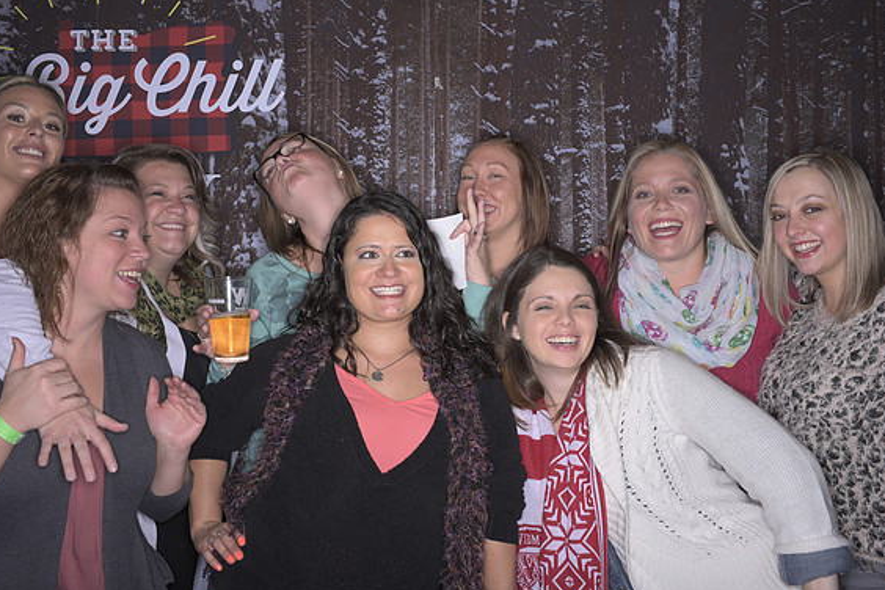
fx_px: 885
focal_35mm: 36
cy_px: 299
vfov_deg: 36.9
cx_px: 435
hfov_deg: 53.1
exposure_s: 1/250
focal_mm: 35
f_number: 11
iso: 64
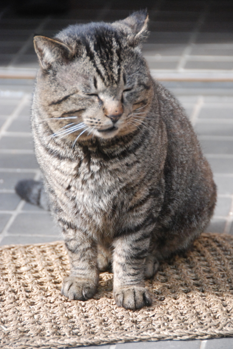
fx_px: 1976
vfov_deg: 10.1
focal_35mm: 204
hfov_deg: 6.7
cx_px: 117
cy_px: 174
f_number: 5.6
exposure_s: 1/400
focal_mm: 135
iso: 1600
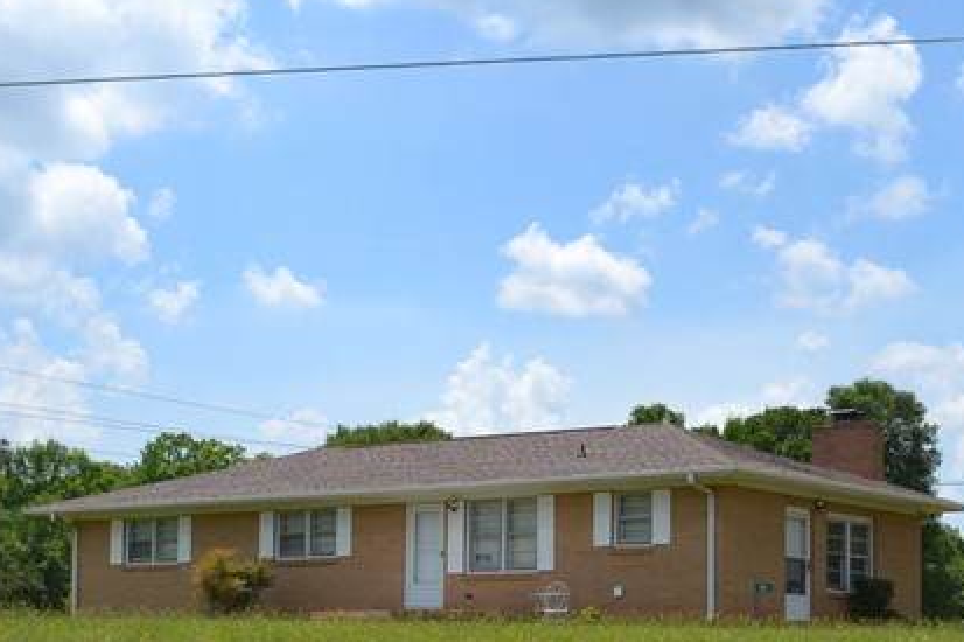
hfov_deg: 28.2
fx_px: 1900
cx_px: 661
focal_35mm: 71
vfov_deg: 18.9
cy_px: 556
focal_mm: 18
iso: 100
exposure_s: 1/250
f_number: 8
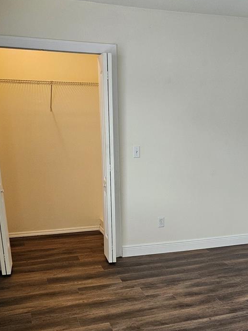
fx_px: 382
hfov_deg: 35.9
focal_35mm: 40
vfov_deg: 45.1
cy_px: 250
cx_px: 147
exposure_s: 1/120
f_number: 1.8
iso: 250
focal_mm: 5.4
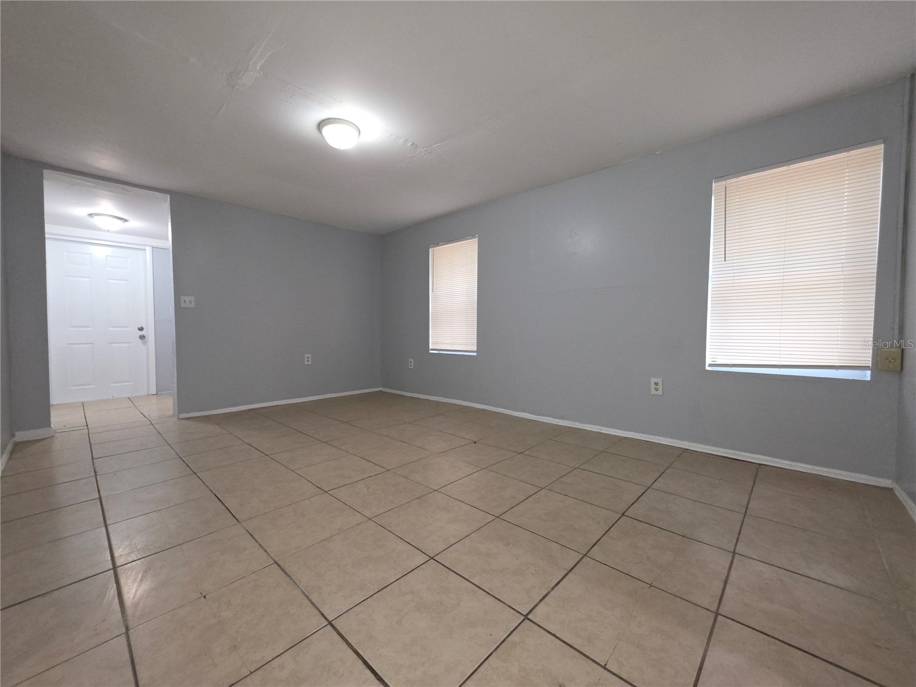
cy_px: 344
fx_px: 344
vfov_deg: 89.9
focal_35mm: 13
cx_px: 458
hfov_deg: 106.2
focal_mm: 2.2
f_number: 1.9
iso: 200
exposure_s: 1/40
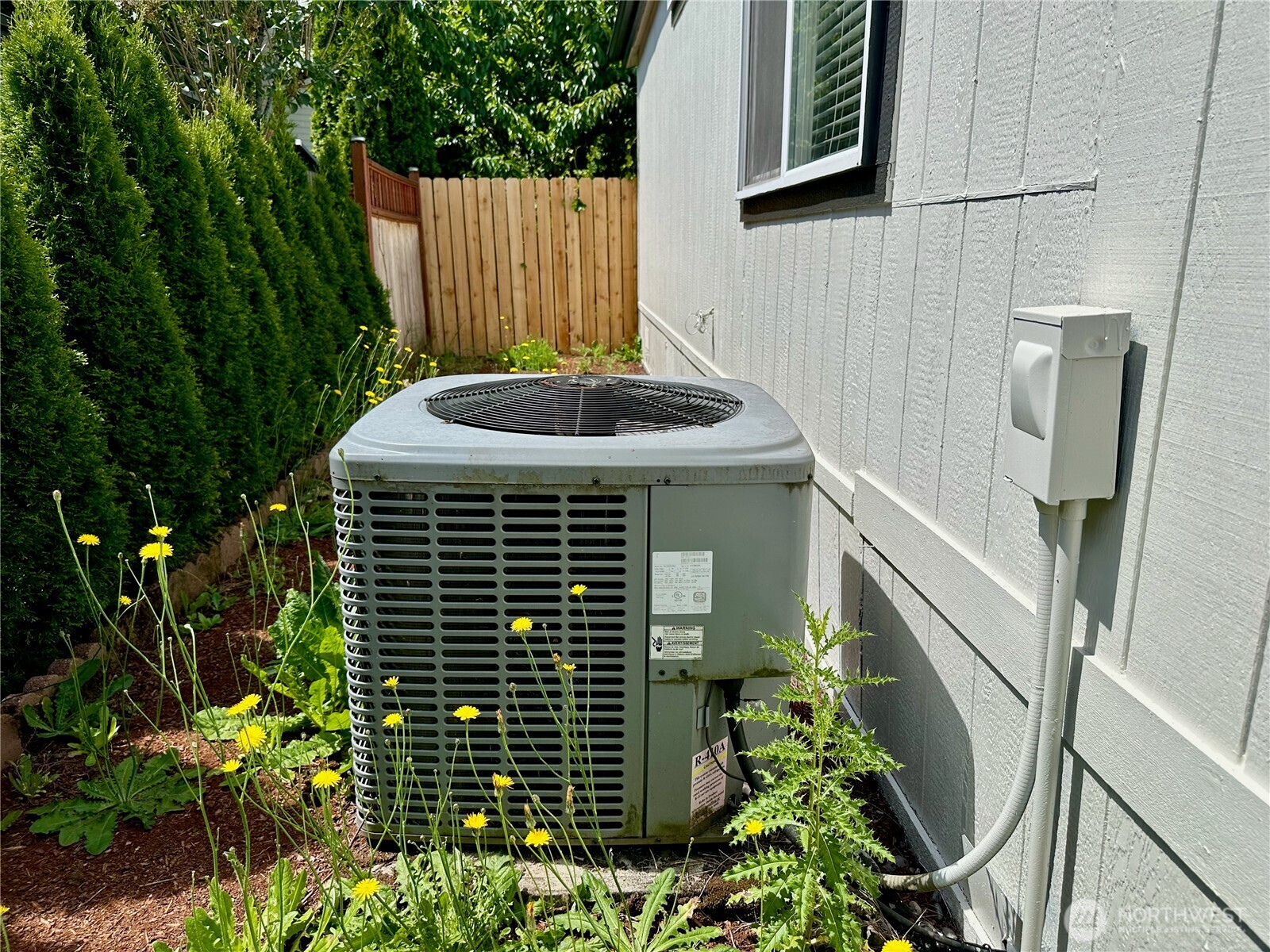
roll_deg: +0.3
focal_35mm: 24
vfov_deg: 56.8
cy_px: 476
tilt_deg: -14.5
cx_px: 635
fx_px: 881
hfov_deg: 71.6
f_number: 1.78
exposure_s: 1/4545
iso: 80
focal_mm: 6.86
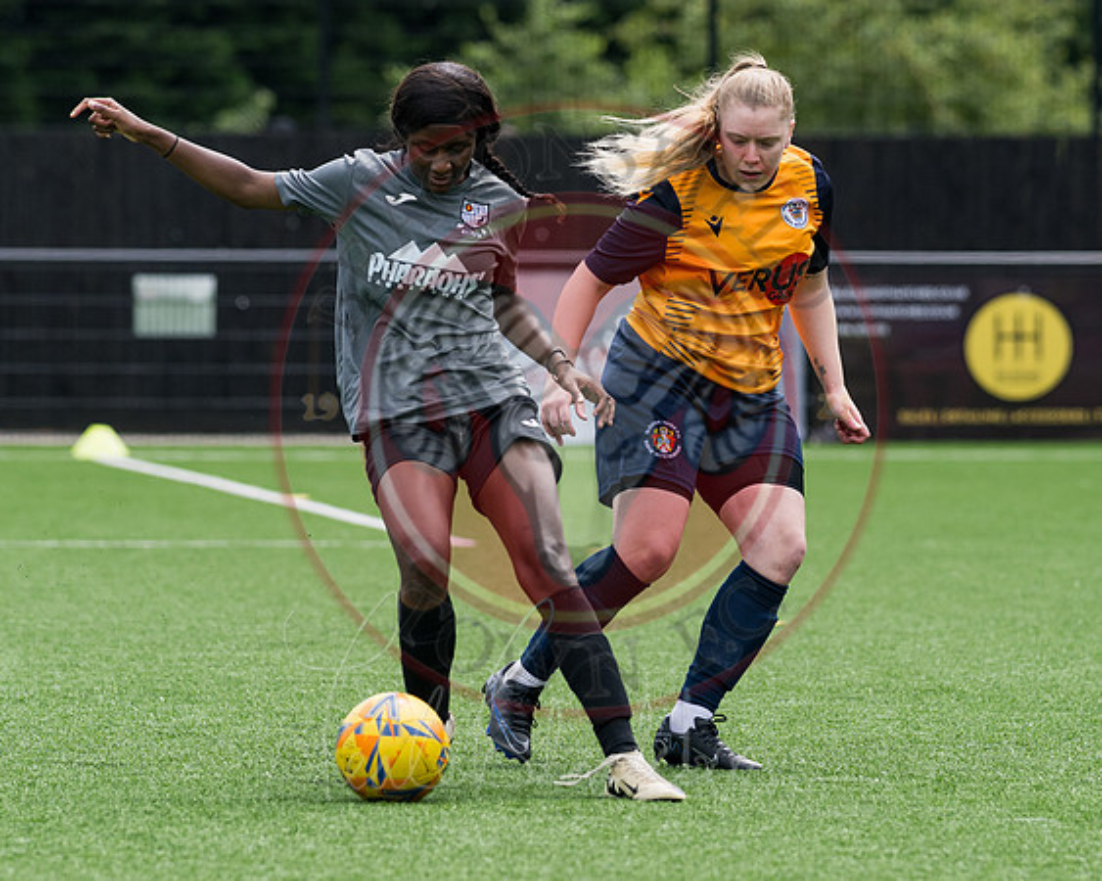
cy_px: 526
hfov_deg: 6.8
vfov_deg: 5.5
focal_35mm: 283
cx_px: 547
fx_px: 9215
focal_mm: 135
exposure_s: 1/3200
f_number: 3
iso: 200
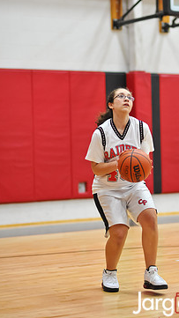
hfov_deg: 10.9
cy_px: 140
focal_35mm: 111
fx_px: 937
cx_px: 119
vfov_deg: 19.3
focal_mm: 85
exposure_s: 1/500
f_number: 2
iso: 1800
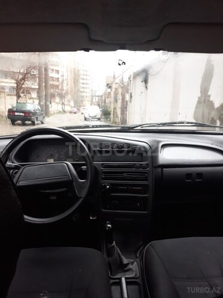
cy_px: 149
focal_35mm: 27
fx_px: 232
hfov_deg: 51.4
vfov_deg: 65.3
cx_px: 112
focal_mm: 3.71
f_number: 1.7
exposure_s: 1/25
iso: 250
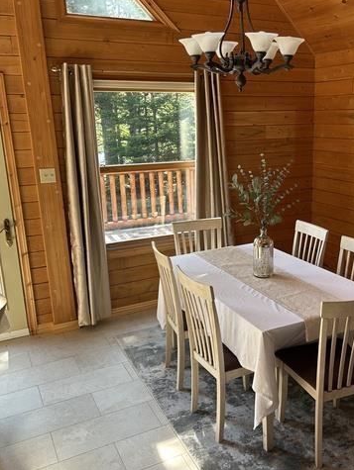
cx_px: 253
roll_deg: +1.0
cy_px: 235
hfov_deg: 39.9
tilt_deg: -11.9
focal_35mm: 35
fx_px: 477
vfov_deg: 52.6
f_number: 1.5
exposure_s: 1/121
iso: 50
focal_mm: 5.7
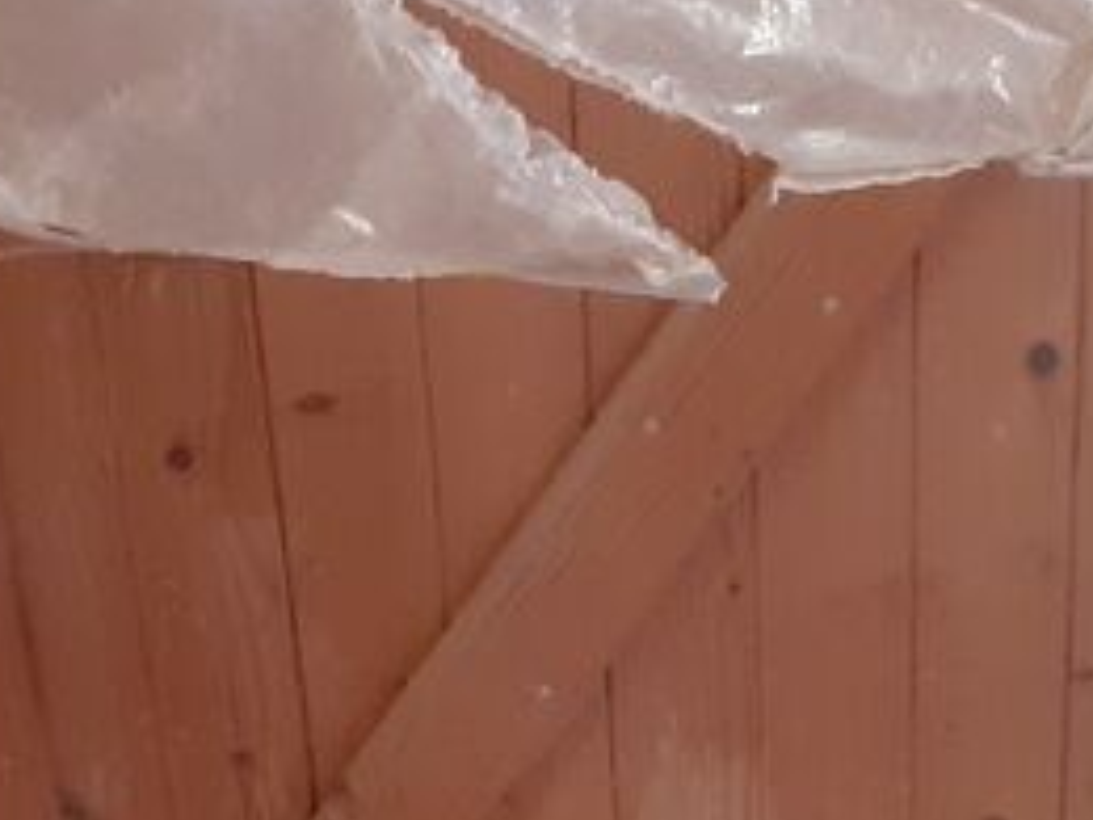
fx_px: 3284
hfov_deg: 18.8
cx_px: 761
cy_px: 1287
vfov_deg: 13.3
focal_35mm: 104
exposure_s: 1/50
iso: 200
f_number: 1.9
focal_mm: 3.6
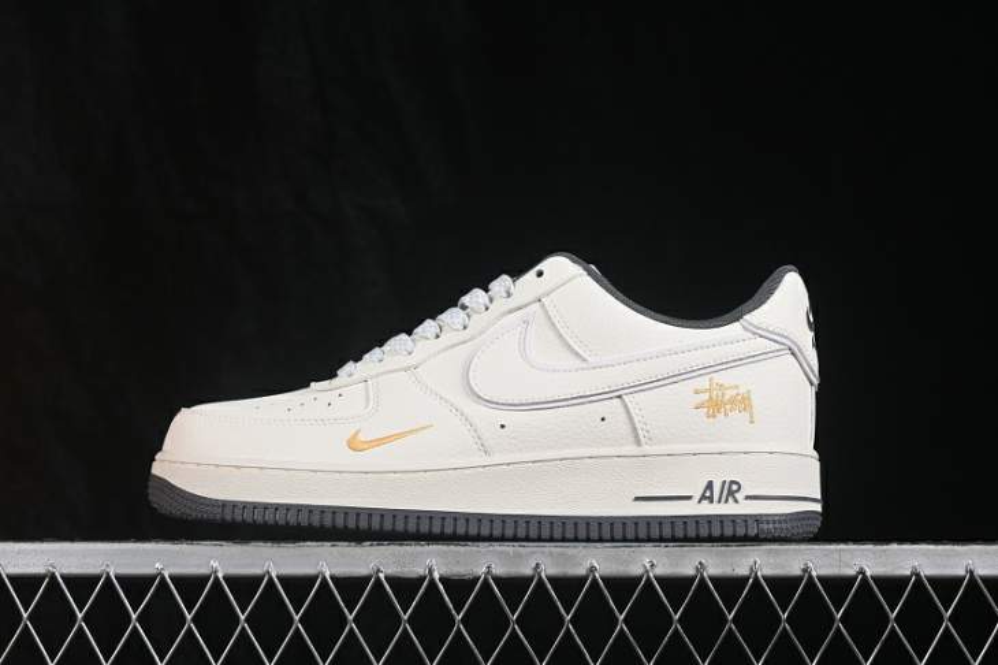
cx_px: 499
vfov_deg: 18.9
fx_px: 1995
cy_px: 332
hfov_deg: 28.1
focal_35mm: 72
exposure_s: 1/80
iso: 160
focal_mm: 48
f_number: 8
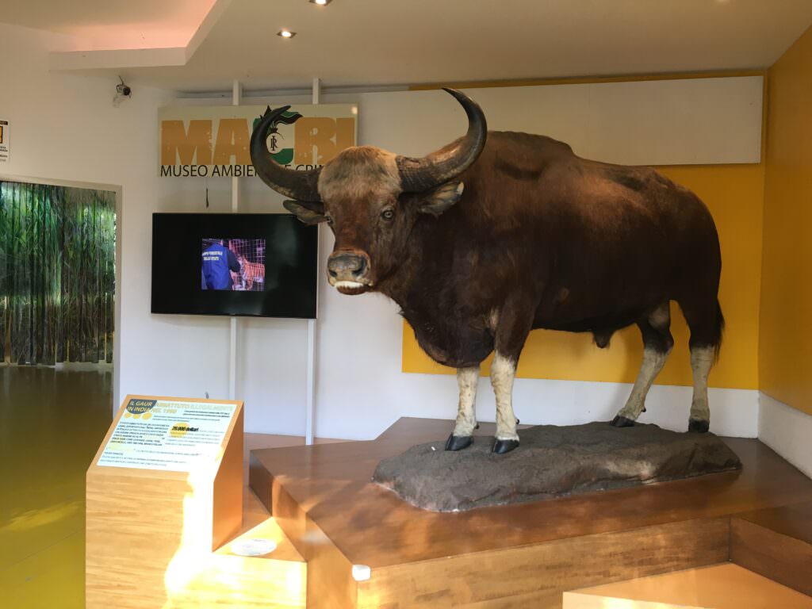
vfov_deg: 48.2
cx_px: 406
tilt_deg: +0.3
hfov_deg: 61.7
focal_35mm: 29
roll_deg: -1.7
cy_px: 304
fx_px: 680
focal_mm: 4.15
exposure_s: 1/33
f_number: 2.2
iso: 25
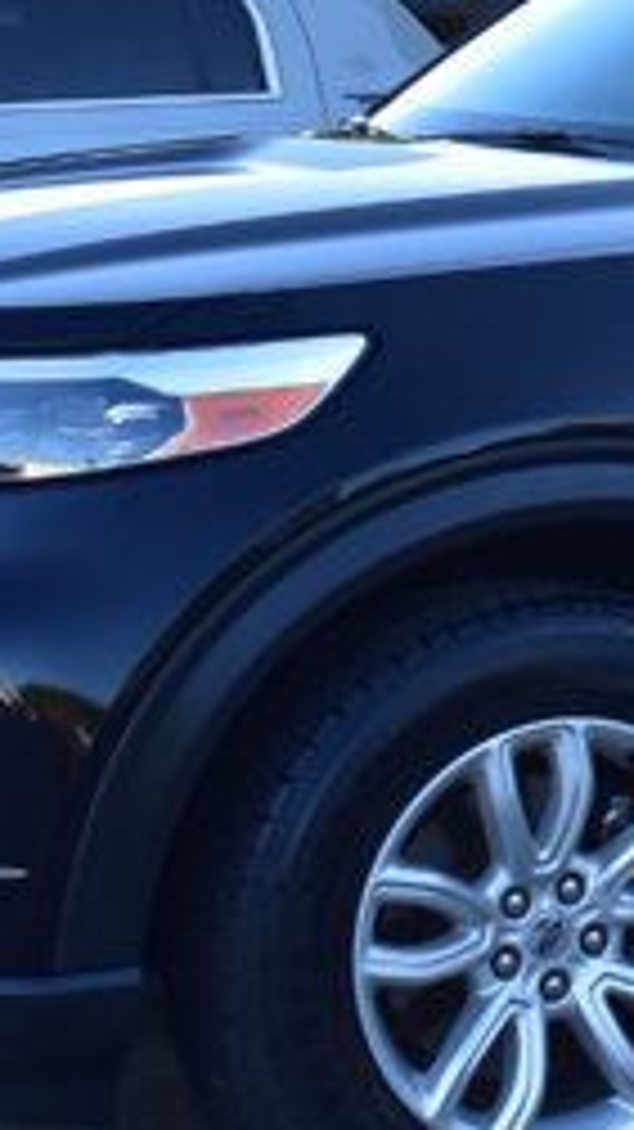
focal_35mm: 173
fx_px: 5180
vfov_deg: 12.3
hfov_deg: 6.5
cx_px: 1758
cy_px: 95
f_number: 9
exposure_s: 1/160
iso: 400
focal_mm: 27
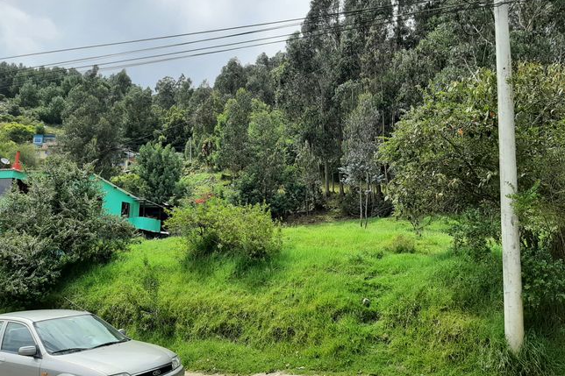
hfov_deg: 65.5
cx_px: 278
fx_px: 439
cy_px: 188
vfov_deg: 46.4
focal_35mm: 28
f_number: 1.7
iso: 40
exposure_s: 1/2037
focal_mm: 3.93
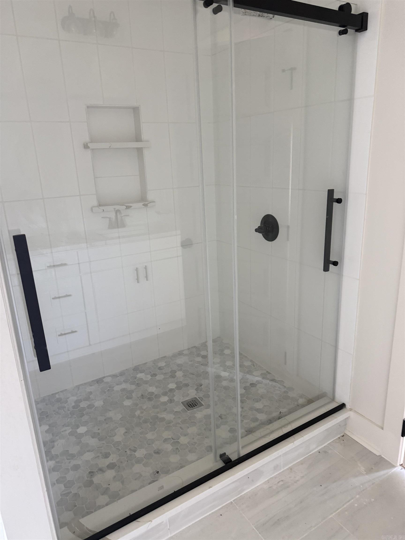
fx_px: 374
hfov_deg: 56.8
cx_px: 202
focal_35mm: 24
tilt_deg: -14.8
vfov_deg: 71.6
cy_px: 270
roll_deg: +5.3
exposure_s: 1/60
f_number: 1.78
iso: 250
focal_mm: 6.76
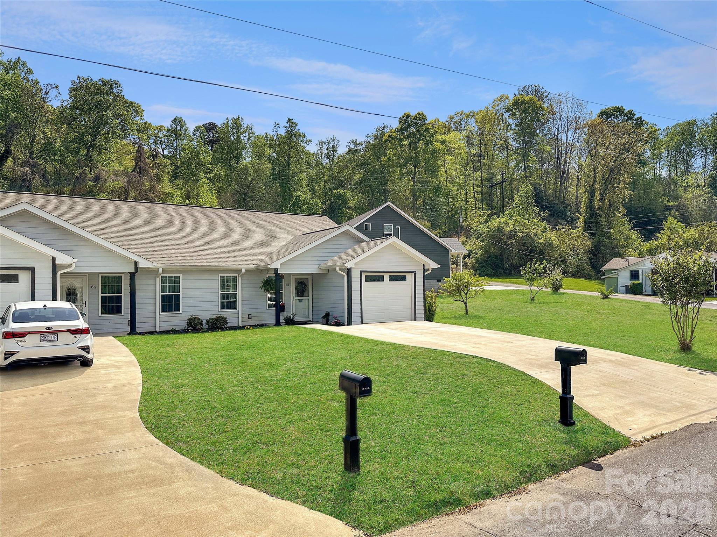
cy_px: 268
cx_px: 358
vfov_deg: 56.8
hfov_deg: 71.6
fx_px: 497
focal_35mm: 24
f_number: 1.78
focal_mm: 6.86
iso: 80
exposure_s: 1/6211
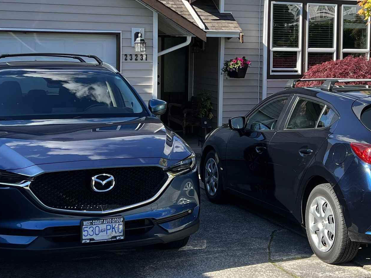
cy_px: 66
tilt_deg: -2.8
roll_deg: -1.7
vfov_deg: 22.7
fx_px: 686
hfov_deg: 30.1
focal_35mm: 64
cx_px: 244
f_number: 1.5
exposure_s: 1/2045
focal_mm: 5.7
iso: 50
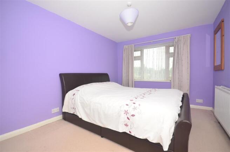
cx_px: 115
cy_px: 76
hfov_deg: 92.6
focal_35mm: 17
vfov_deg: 69.4
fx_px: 110
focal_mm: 11.5
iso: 200
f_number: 5.6
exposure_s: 1/15
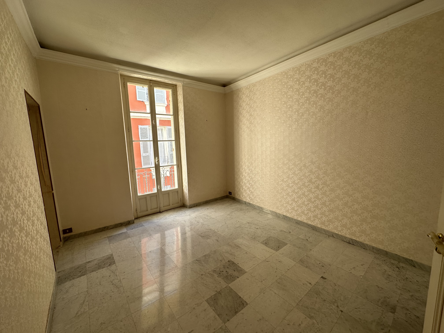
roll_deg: +1.8
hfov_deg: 102.1
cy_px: 166
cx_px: 222
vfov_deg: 85.7
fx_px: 180
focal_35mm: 14
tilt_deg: -8.1
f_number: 2.2
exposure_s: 1/99
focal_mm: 2.22
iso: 40
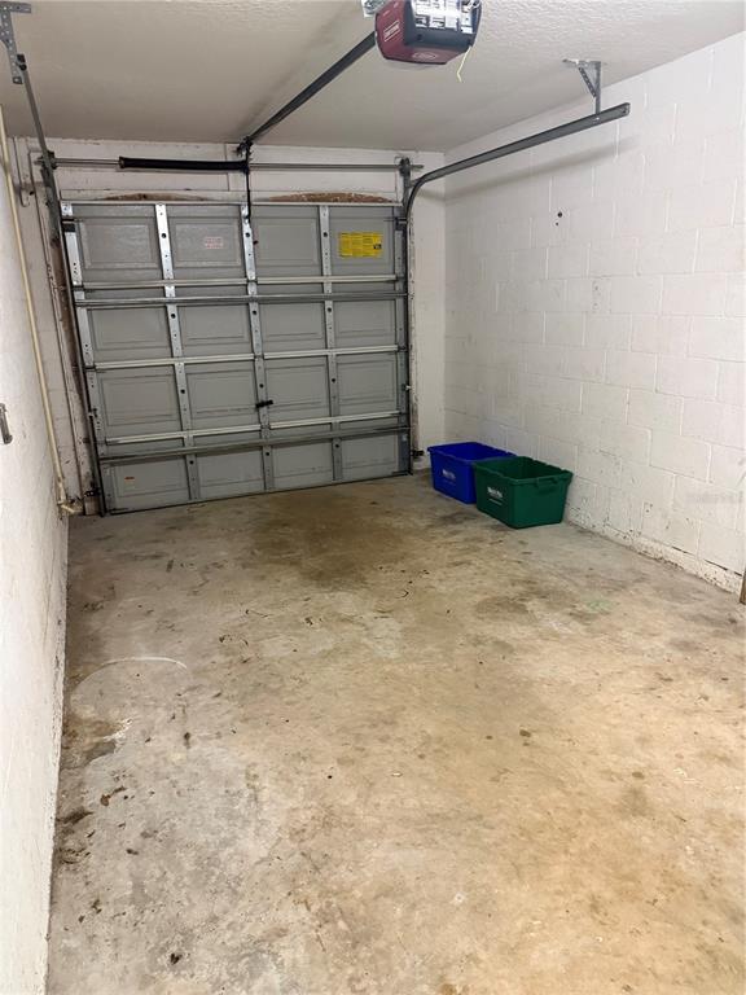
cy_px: 498
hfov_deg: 56.8
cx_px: 373
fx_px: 690
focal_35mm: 24
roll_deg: +2.1
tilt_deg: -15.7
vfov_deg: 71.6
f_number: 1.78
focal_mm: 6.76
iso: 500
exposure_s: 1/60
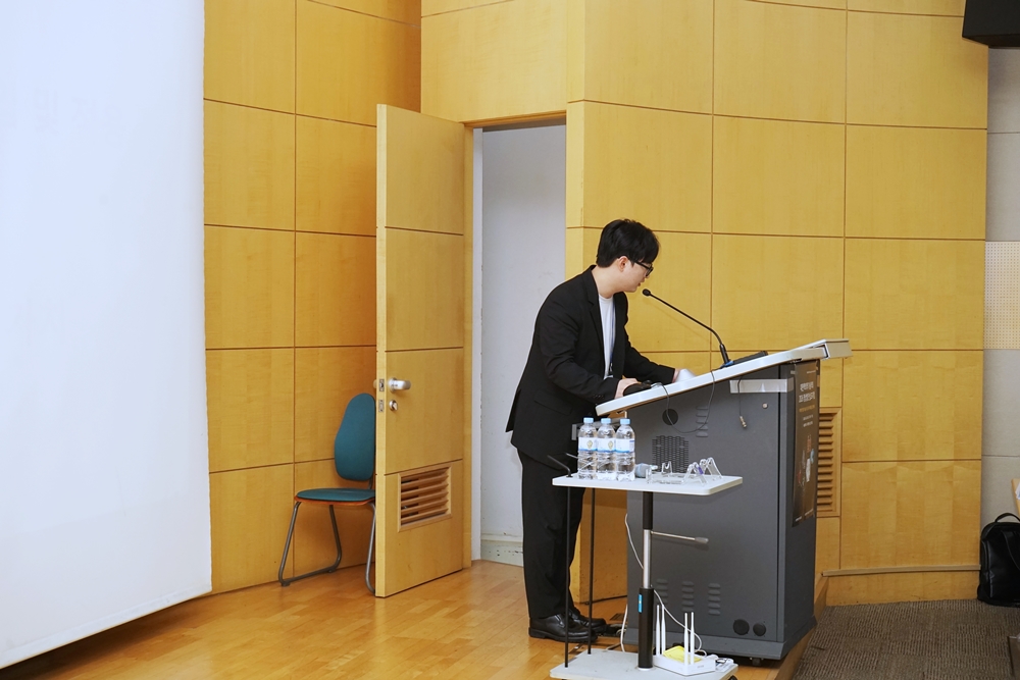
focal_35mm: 49
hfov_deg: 40.3
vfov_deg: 27.5
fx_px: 1388
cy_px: 340
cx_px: 510
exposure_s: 1/100
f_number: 9
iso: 1000
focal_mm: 49
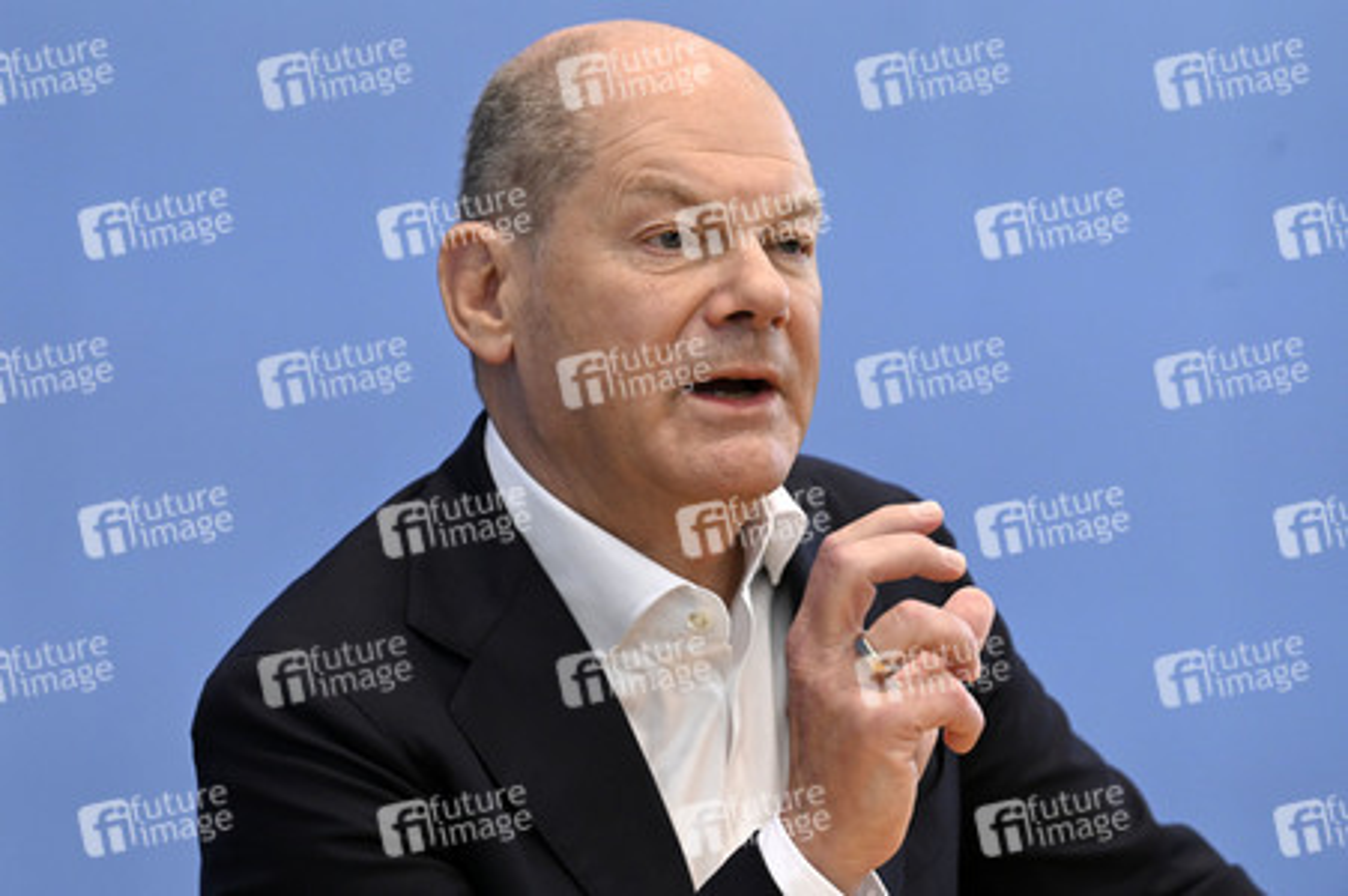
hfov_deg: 11.8
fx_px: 6548
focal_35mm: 175
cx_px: 674
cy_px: 448
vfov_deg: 7.8
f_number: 5.6
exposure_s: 1/1000
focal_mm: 175
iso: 4000
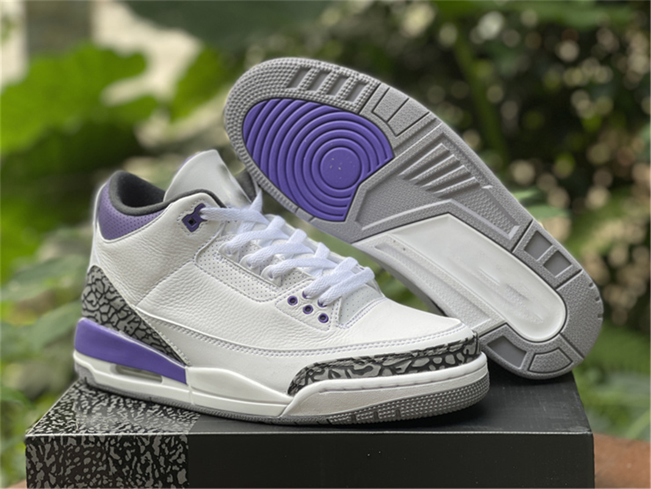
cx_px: 326
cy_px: 244
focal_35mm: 64
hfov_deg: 30.3
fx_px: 1204
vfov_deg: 22.9
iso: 40
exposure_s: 1/121
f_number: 2.2
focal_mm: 7.5
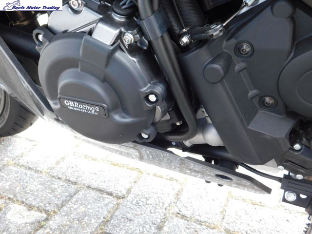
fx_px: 324
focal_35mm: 36
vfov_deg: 39.7
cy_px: 117
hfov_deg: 51.4
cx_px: 156
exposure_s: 1/30
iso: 200
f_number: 3.5
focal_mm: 6.3
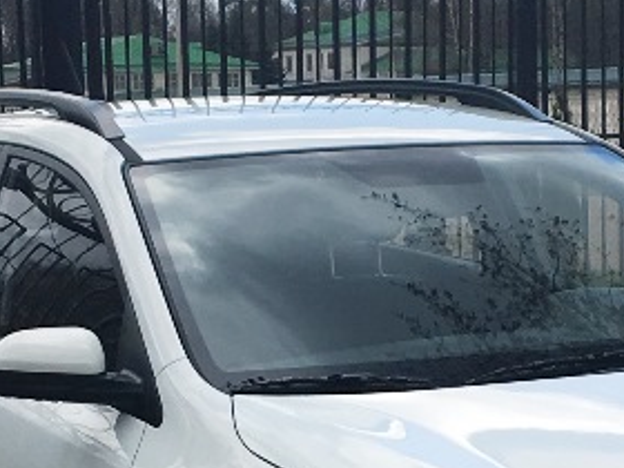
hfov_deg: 23.3
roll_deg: +2.6
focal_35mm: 83
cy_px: 546
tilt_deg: -8.7
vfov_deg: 17.1
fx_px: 1496
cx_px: 477
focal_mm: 4.15
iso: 25
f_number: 2.2
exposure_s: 1/927
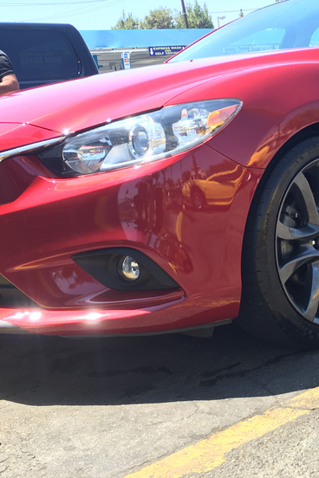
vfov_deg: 35.3
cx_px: 252
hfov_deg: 23.8
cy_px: 165
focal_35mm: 56
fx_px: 744
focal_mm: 4.15
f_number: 2.2
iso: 25
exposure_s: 1/296
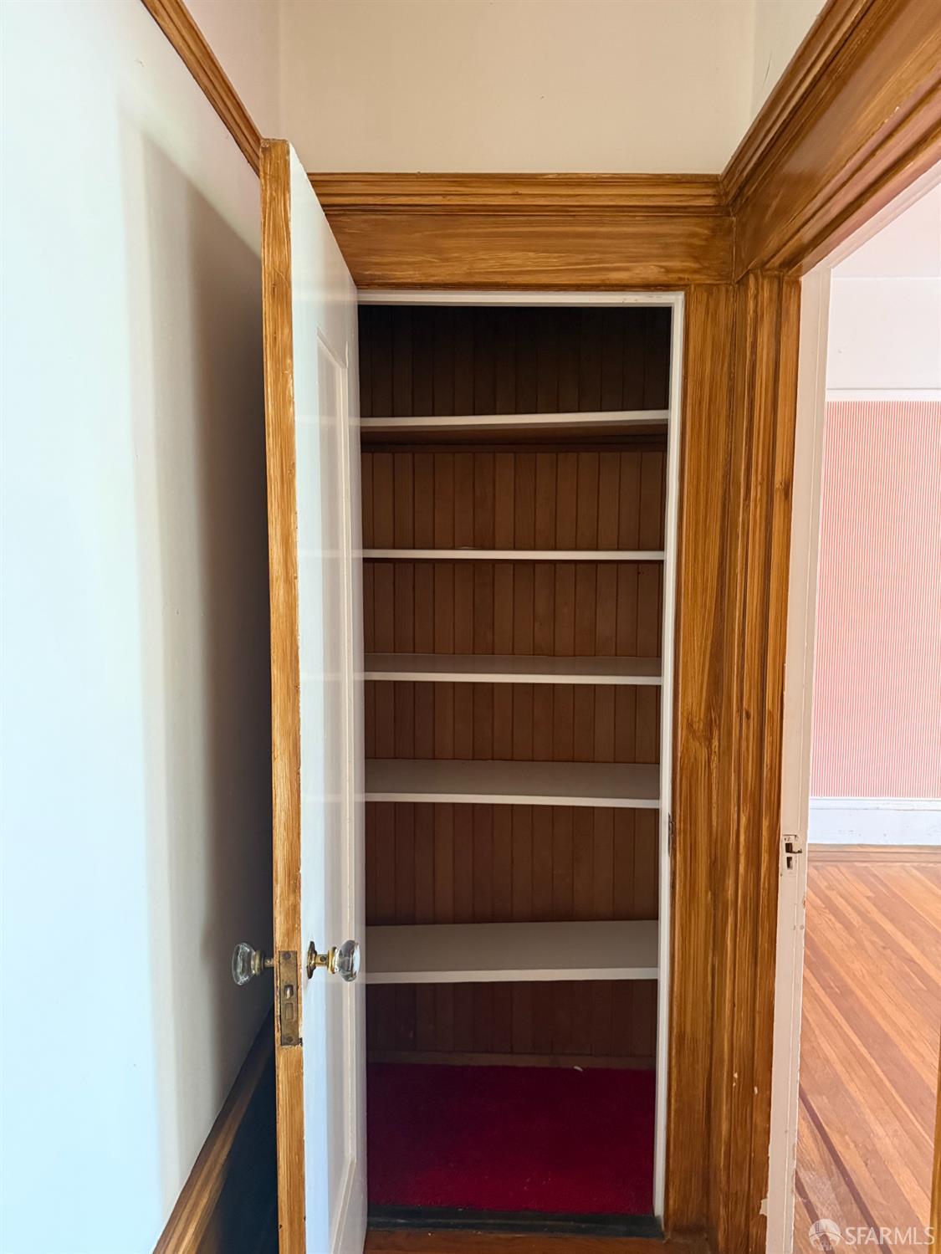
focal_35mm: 24
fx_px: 870
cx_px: 470
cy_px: 627
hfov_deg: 56.8
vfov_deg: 71.6
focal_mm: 6.76
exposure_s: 1/60
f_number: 1.78
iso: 640
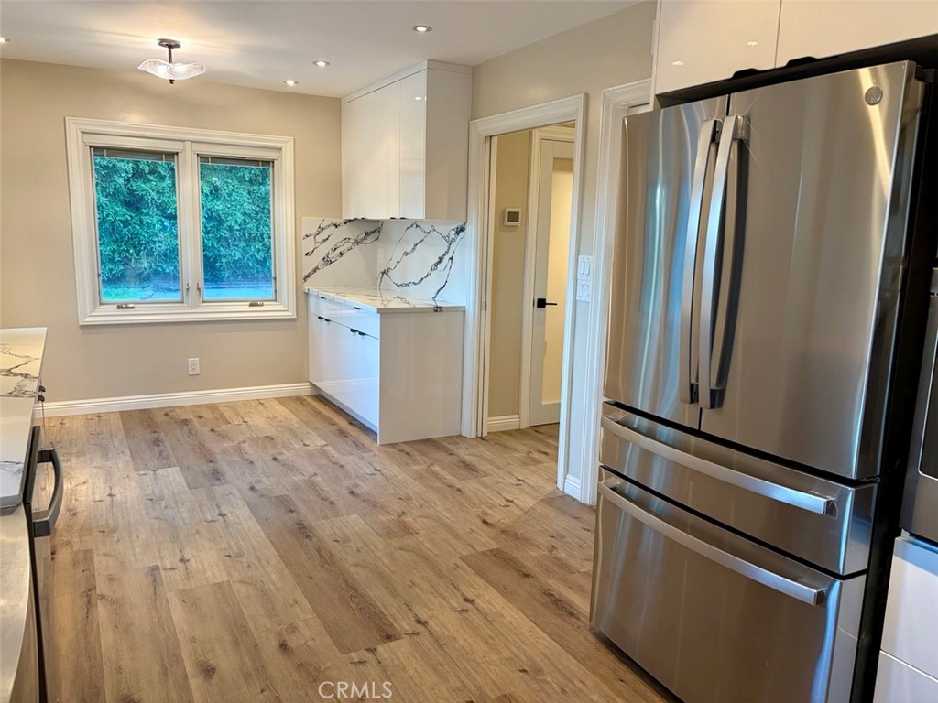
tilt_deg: -8.4
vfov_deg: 53.1
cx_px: 469
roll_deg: -0.5
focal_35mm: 26
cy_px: 352
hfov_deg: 67.3
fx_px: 705
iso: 125
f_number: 1.6
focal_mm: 5.96
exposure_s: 1/60
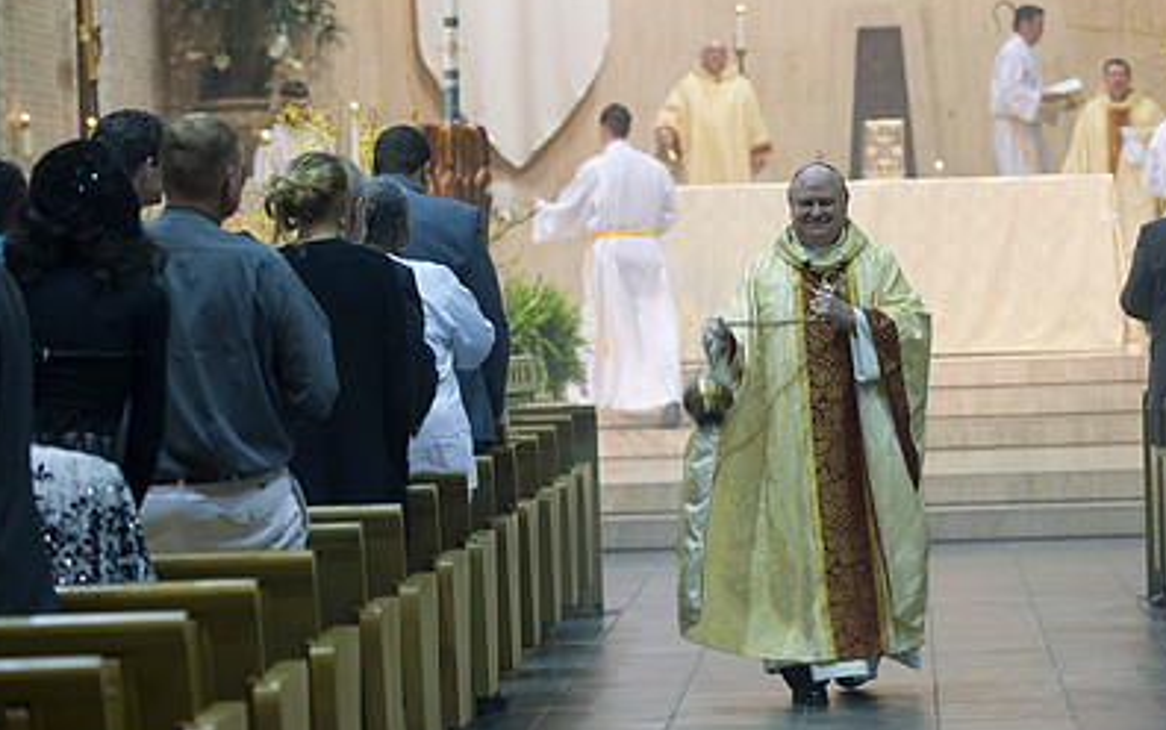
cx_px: 742
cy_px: 341
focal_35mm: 152
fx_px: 4833
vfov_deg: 8.6
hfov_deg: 13.7
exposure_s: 1/50
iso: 1600
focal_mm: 102
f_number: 2.8
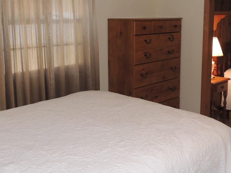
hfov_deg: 42.0
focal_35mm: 45
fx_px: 300
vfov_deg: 32.0
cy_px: 64
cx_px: 126
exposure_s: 1/30
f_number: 3
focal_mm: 4.3
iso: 200
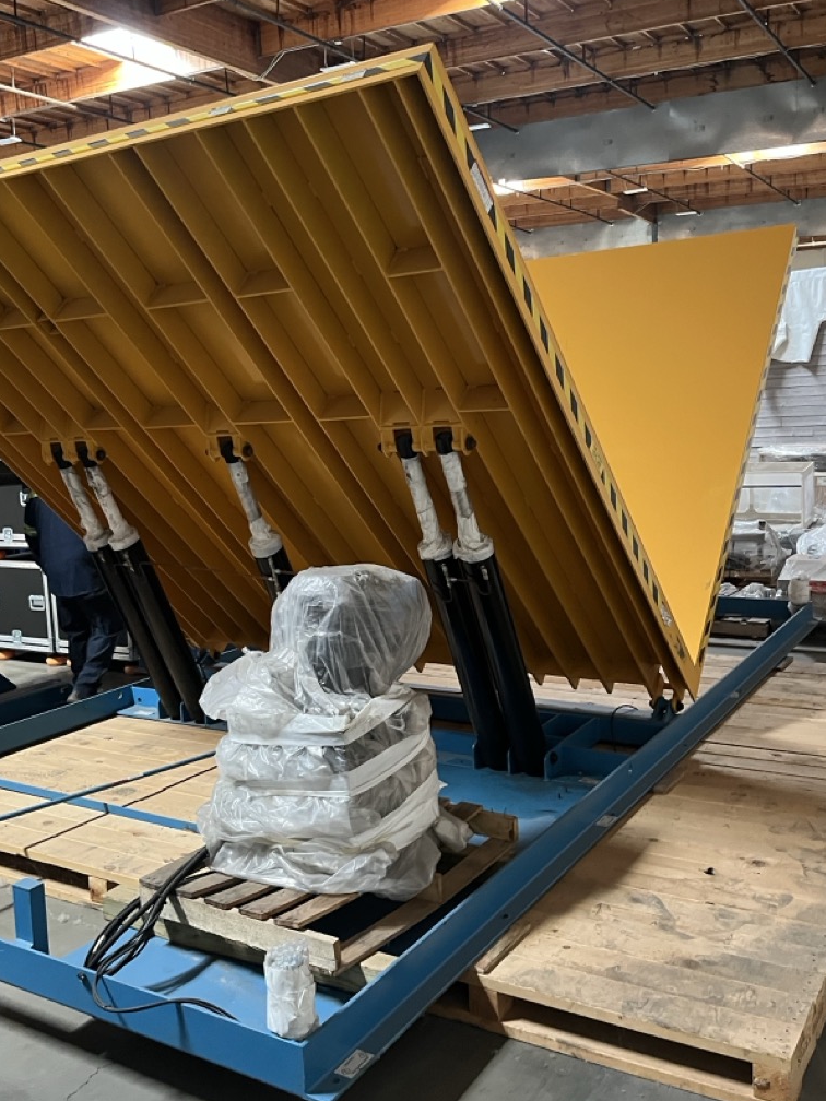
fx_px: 1050
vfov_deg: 55.3
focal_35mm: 33
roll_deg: +4.7
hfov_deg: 42.9
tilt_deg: -5.8
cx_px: 365
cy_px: 534
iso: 640
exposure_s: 1/39
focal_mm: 5.1
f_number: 1.6
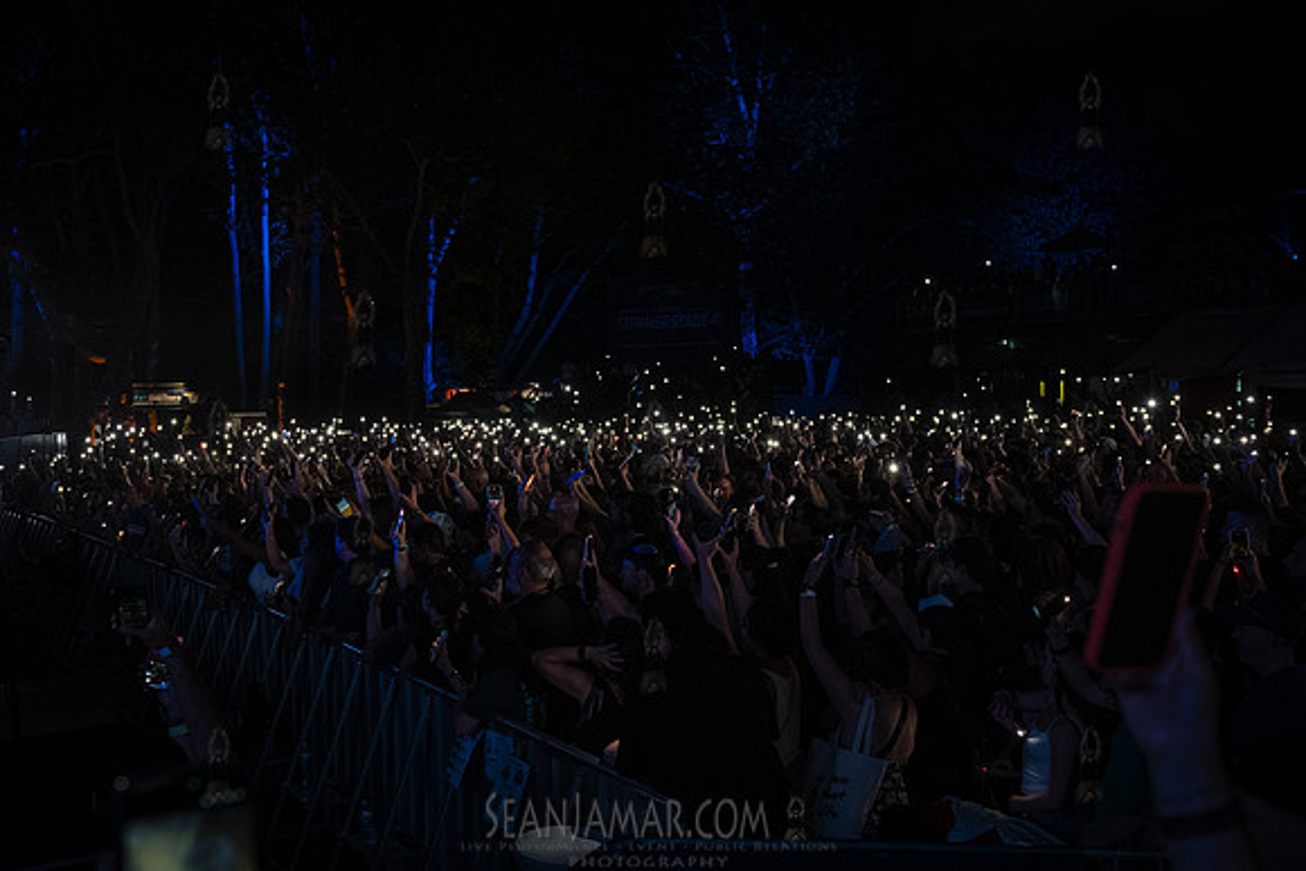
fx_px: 1332
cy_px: 436
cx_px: 653
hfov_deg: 52.2
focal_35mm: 37
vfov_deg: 36.2
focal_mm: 36
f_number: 4
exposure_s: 1/320
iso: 6400
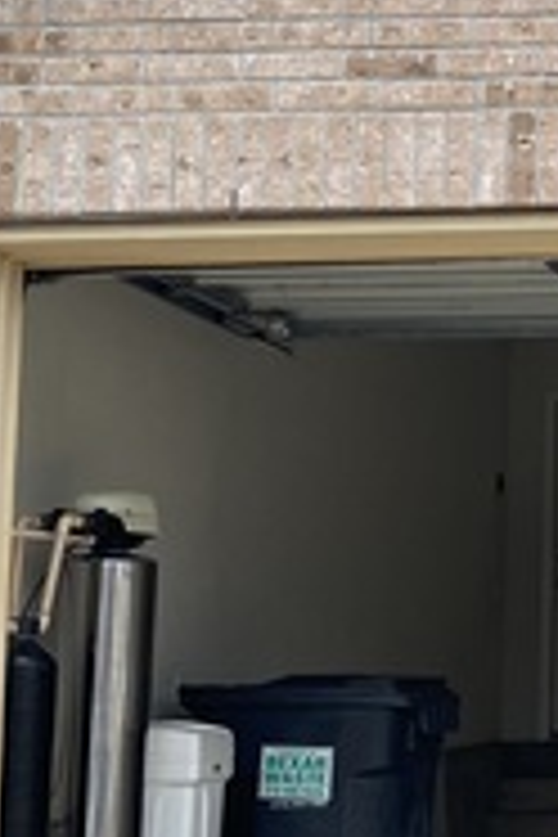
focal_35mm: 93
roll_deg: -0.2
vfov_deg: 21.8
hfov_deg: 13.6
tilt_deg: +10.5
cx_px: 904
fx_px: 2162
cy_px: 292
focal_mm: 4.25
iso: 32
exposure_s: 1/613
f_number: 1.8
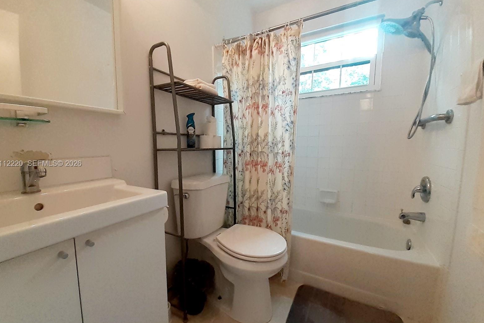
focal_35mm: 14
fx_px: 188
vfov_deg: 81.2
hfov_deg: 104.2
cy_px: 164
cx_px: 235
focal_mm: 1.13
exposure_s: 1/40
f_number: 2.2
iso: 125
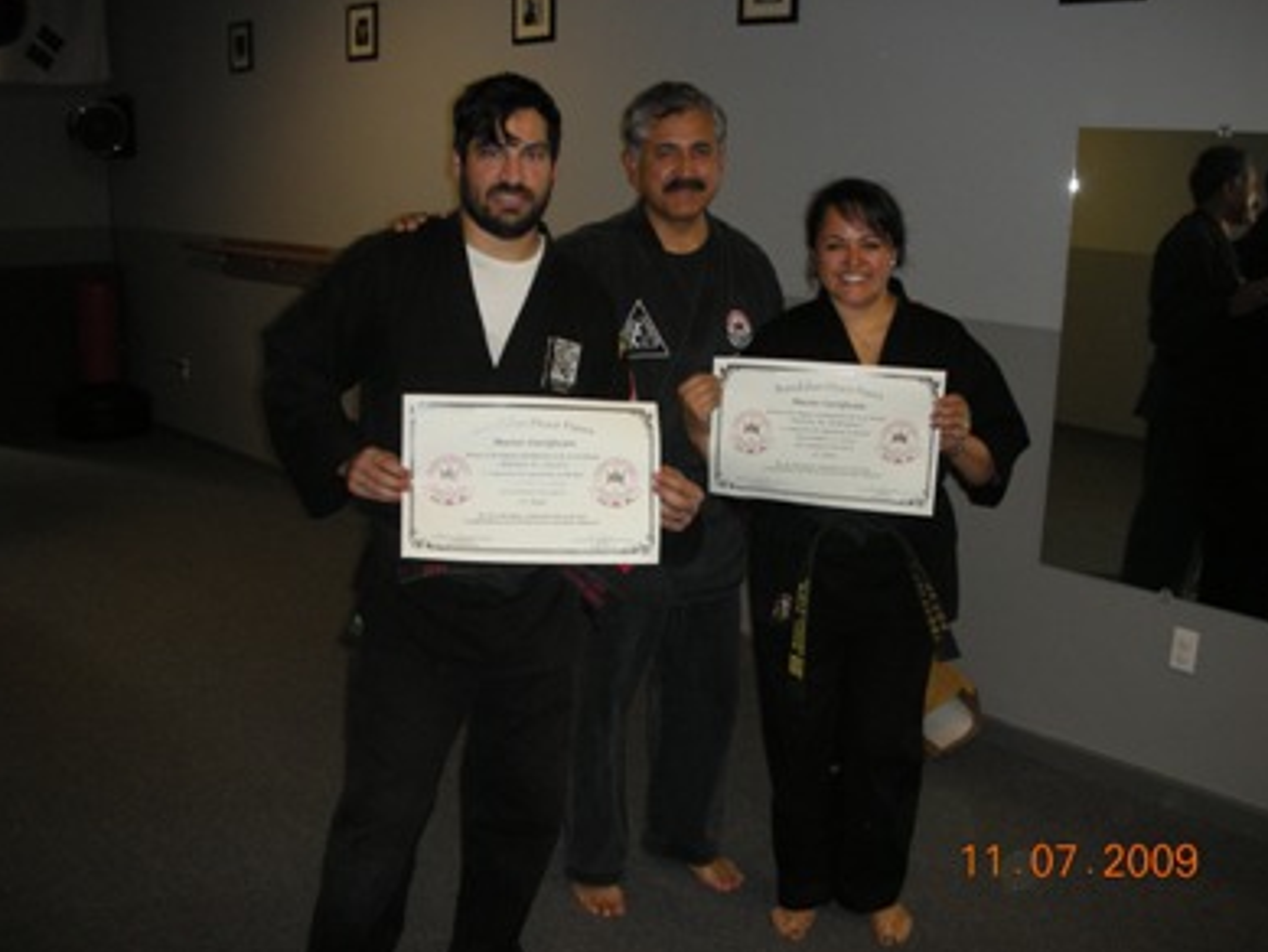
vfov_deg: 39.7
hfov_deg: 51.3
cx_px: 636
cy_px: 473
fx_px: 1319
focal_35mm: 36
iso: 134
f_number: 3
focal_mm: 5.8
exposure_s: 1/60.1
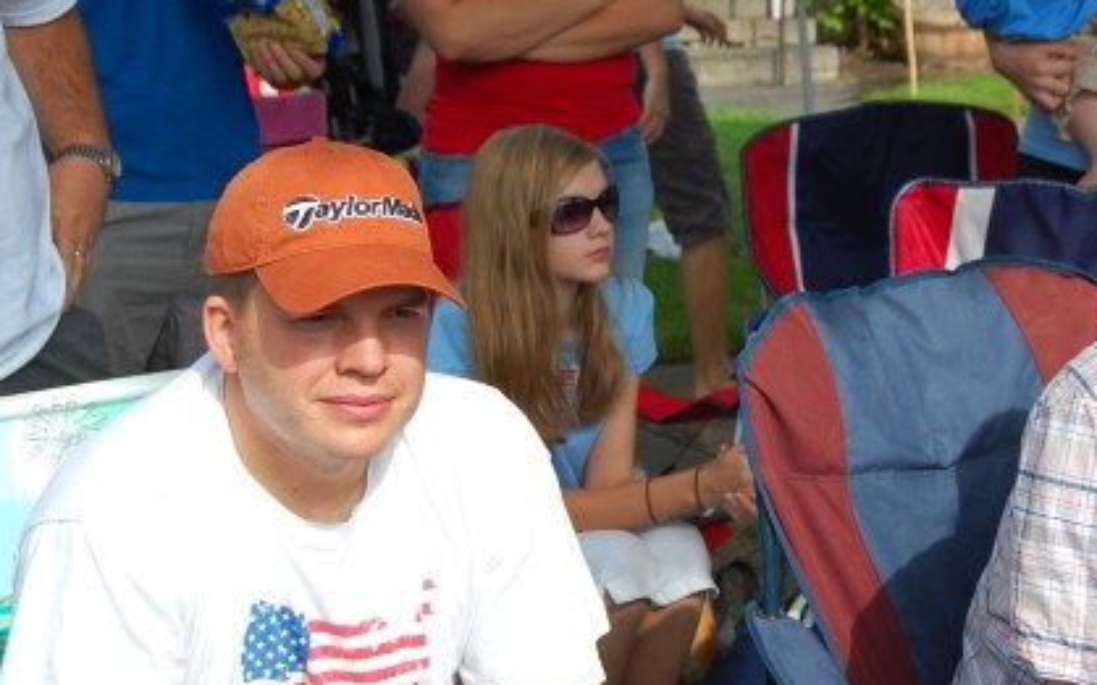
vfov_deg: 14.2
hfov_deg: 22.4
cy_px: 231
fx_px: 2750
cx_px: 766
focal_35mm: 92
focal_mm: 42
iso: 200
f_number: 7.1
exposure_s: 1/200
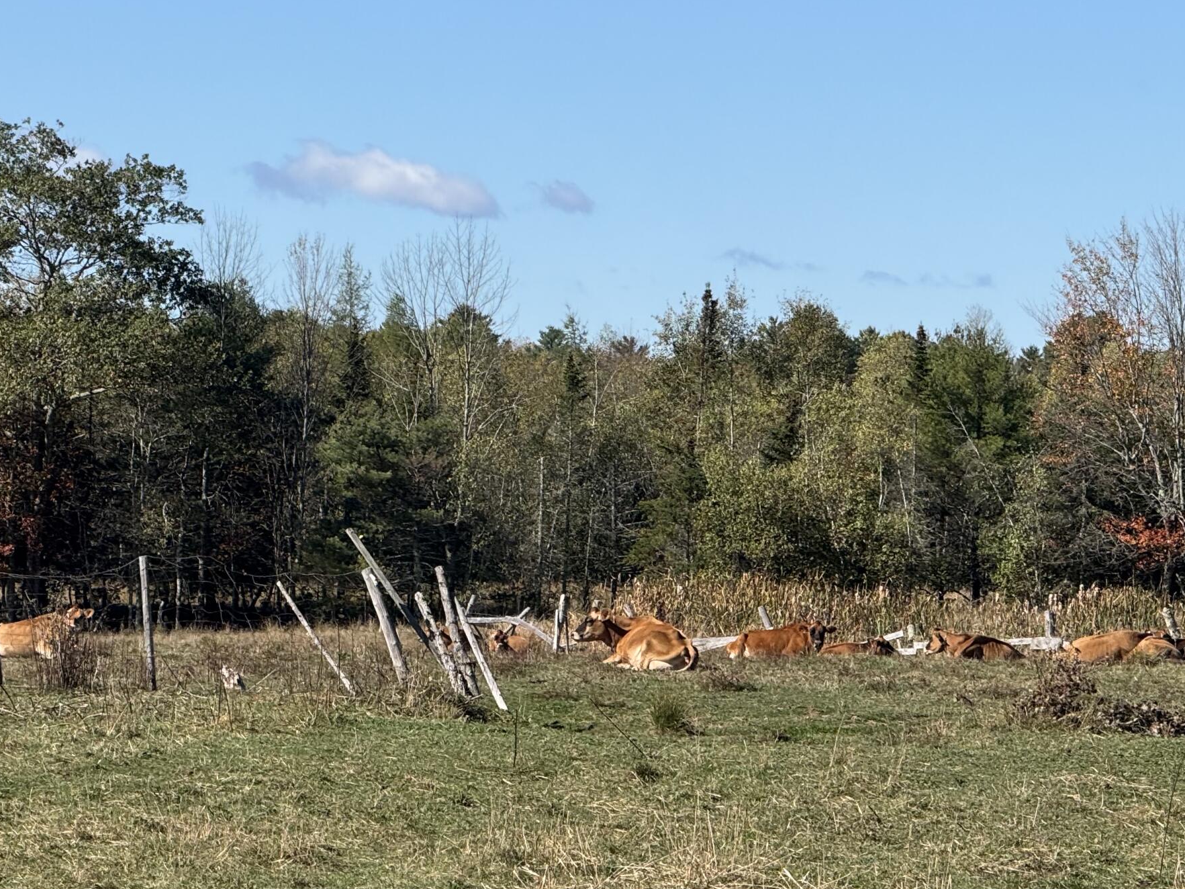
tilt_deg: -0.6
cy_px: 612
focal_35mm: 204
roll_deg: -1.9
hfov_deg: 9.7
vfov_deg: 7.3
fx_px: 6984
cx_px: 509
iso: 50
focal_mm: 15.66
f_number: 2.8
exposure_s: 1/1546
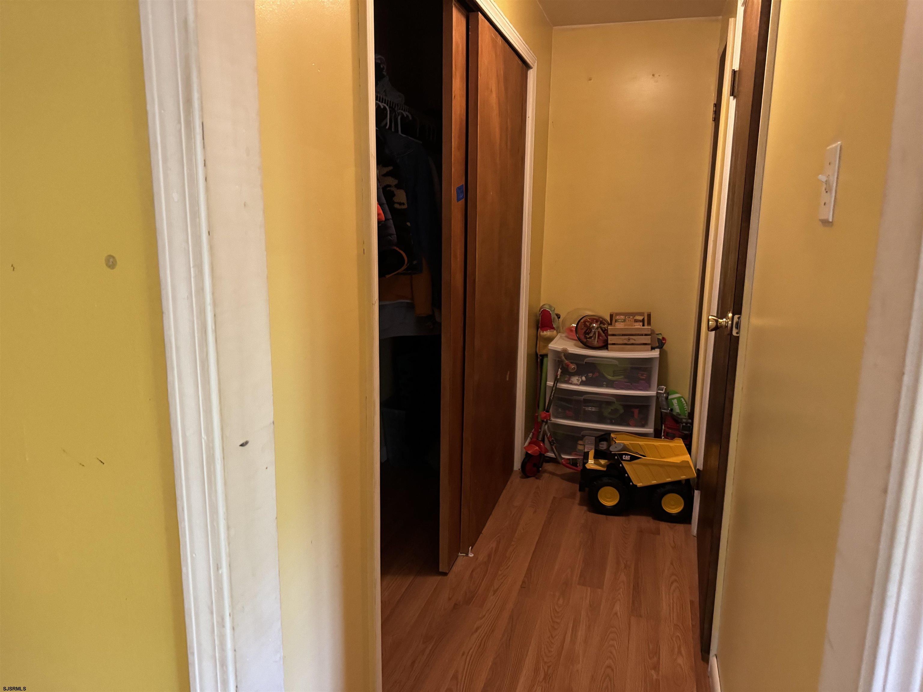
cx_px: 462
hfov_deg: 71.6
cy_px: 346
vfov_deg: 56.8
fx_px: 640
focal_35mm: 24
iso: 1000
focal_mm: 6.76
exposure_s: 1/40
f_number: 1.78
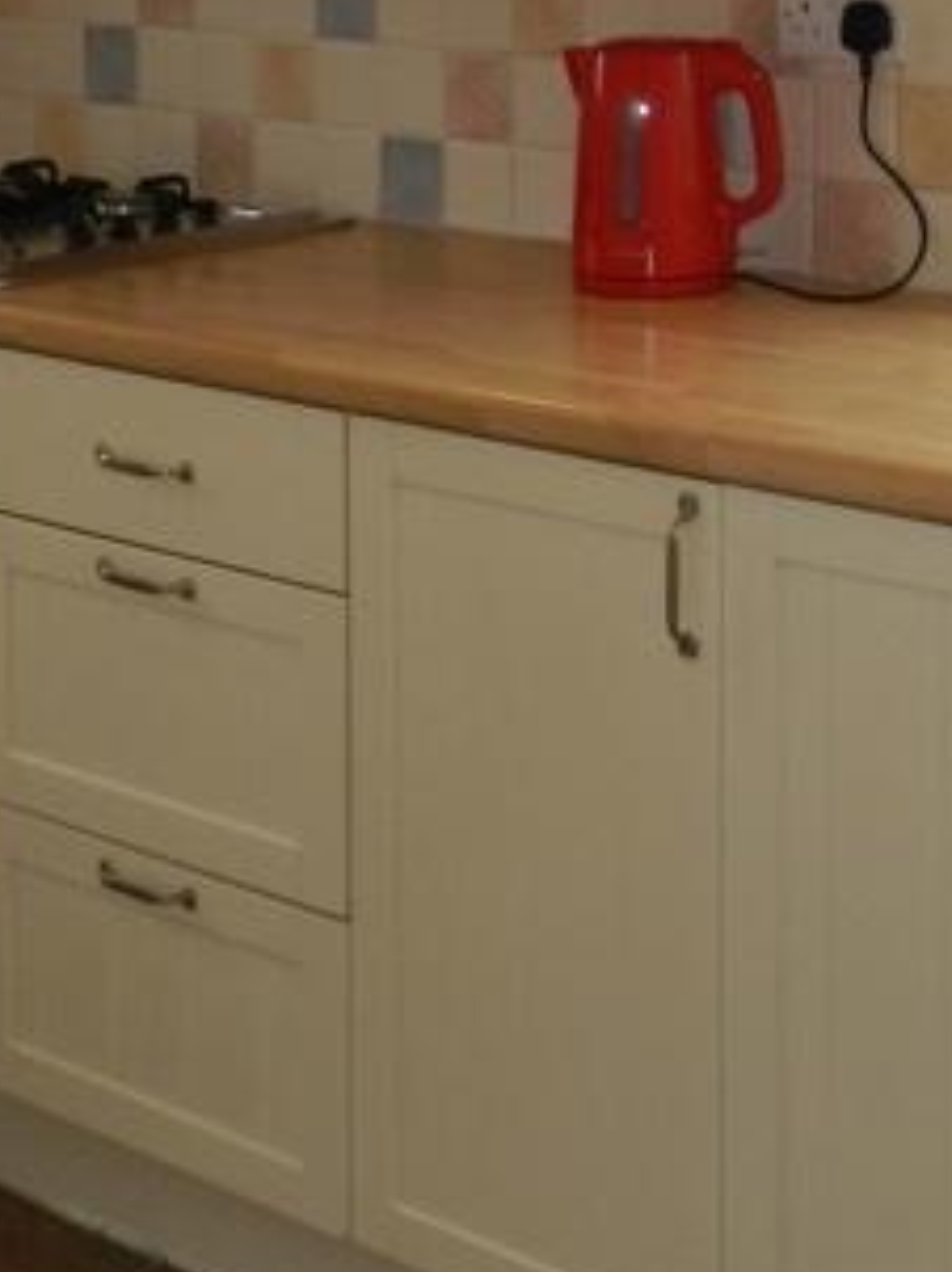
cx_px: 573
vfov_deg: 23.4
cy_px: -152
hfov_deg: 18.9
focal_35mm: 78
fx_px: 2864
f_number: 3.4
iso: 160
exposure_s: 1/100
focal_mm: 4
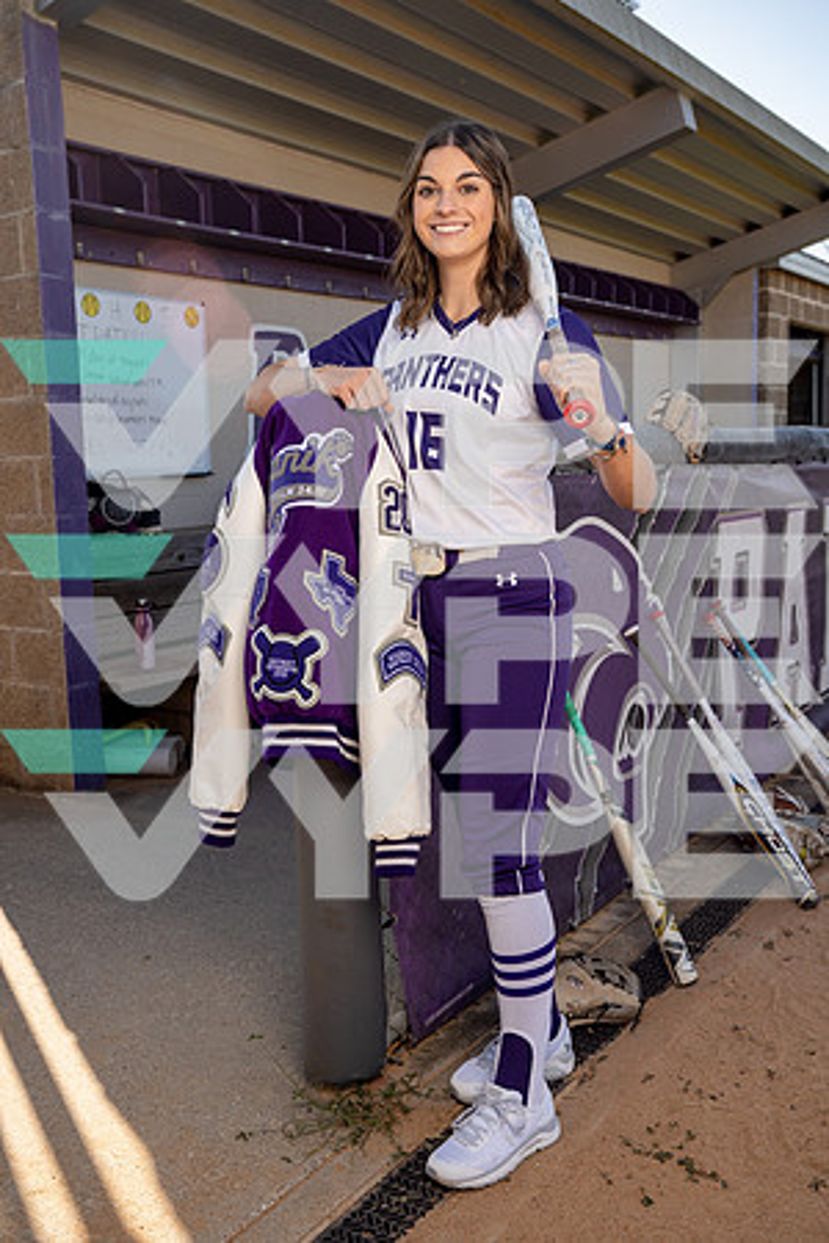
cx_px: 414
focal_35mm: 34
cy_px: 622
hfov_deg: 38.9
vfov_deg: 55.8
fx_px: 1174
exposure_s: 1/250
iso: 100
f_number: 5.6
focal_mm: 34
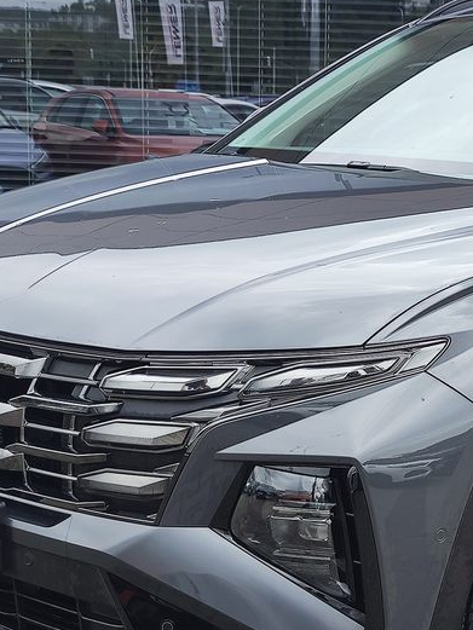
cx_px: 450
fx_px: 965
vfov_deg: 36.1
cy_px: 374
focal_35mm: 53
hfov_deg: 26.4
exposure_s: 1/245
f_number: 1.69
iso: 50
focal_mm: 7.01
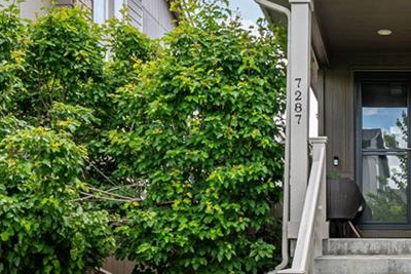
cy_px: 246
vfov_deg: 23.6
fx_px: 640
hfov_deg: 33.3
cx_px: 388
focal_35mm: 56
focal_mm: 14
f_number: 9
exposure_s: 1/250
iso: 400
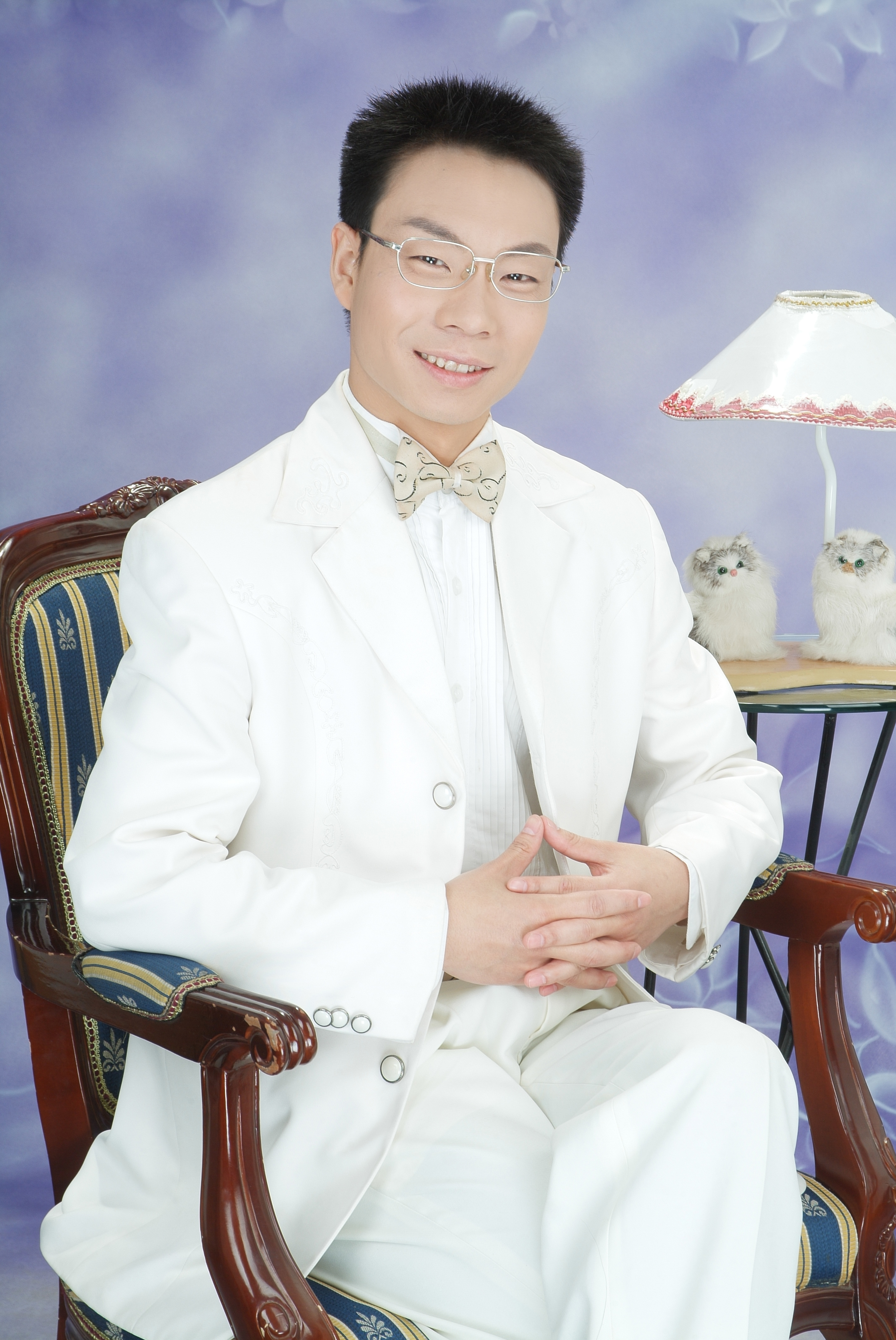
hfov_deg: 14.3
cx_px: 448
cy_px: 670
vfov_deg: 21.2
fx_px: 3574
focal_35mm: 96
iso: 100
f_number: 13
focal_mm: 64
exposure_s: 1/90
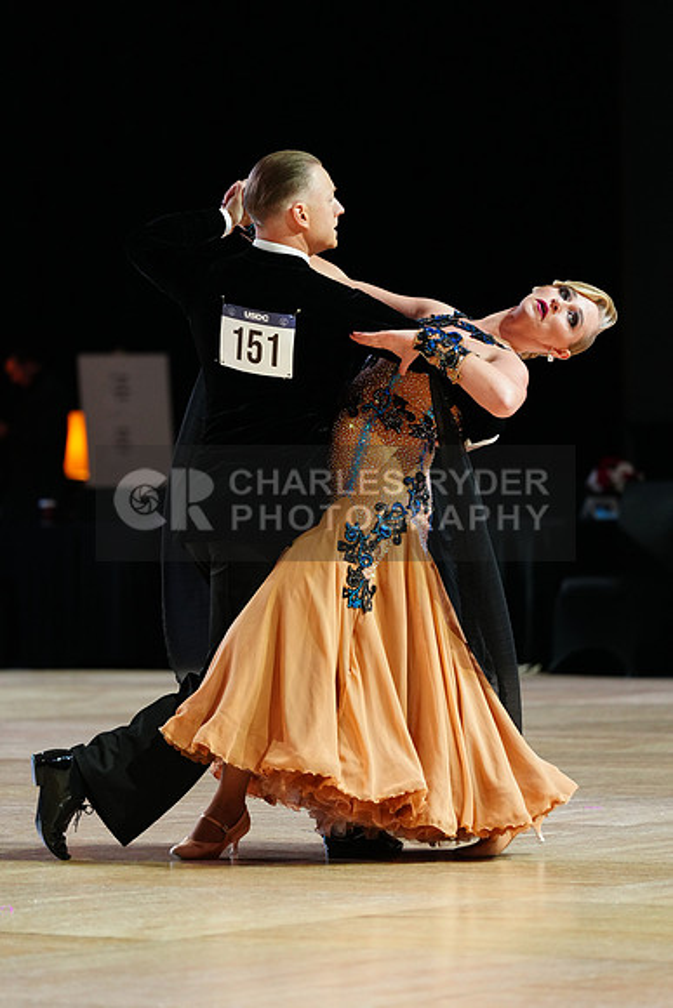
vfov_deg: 10.3
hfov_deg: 6.9
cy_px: 504
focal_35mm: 200
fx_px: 5605
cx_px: 336
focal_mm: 200
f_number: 4
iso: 2500
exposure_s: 1/320
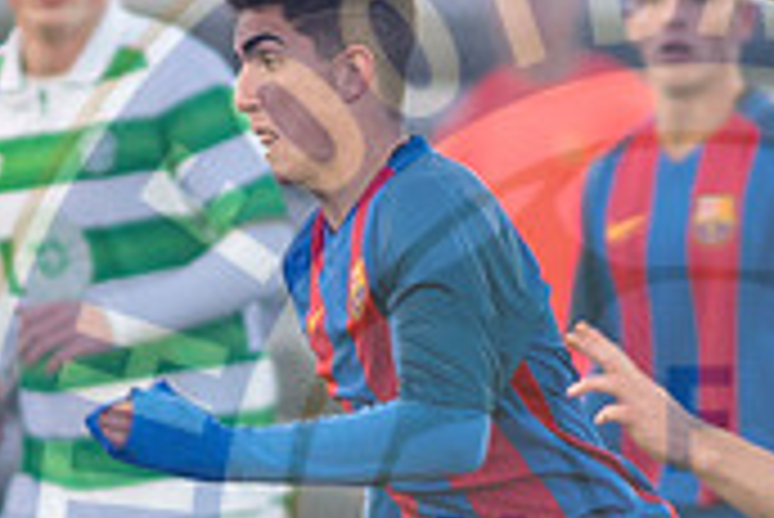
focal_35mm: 1516
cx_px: 698
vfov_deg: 0.9
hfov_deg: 1.4
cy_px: 538
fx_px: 32621
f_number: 2.8
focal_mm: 300
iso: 800
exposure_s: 1/1000
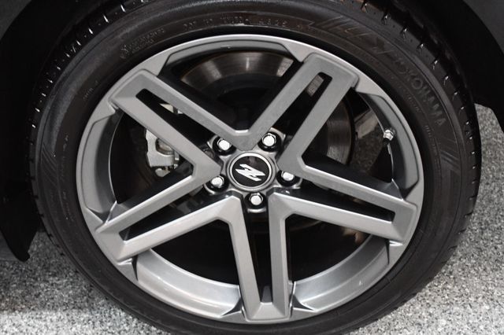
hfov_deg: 33.4
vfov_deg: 22.6
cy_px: 168
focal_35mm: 60
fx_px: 840
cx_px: 252
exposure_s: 1/60
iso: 4000
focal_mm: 40
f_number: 5.3
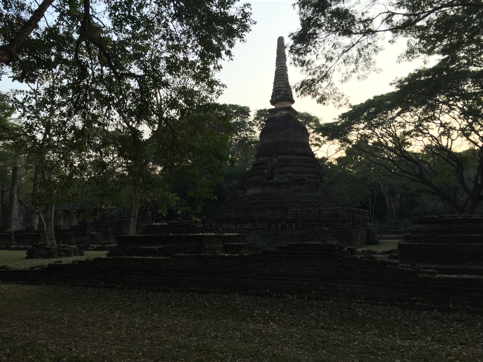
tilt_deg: +6.5
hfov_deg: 61.7
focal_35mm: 29
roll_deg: -0.2
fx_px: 405
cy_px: 181
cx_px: 242
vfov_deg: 48.2
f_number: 2.2
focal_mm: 4.15
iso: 32
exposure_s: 1/209
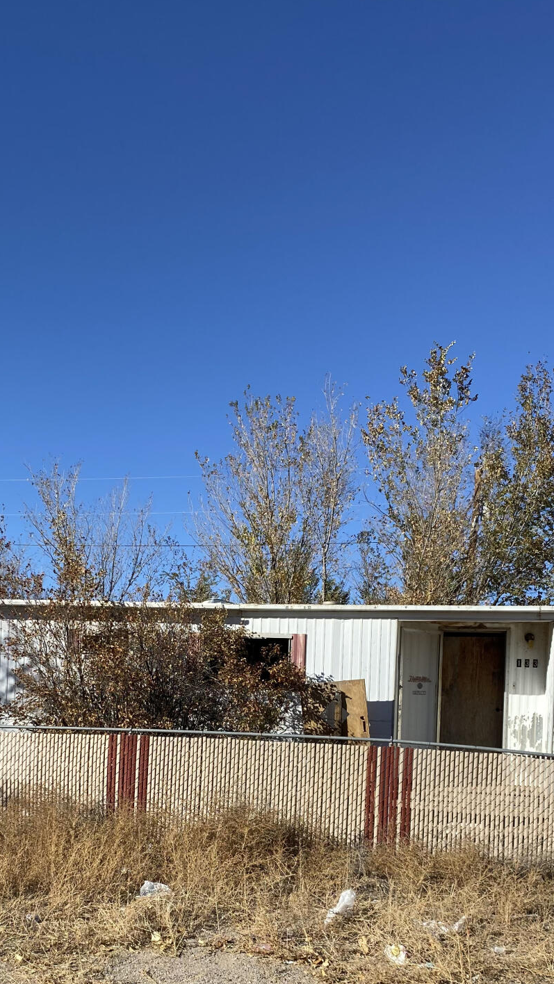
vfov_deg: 49.3
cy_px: 685
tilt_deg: +0.7
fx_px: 1044
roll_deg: -0.6
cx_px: 191
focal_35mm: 40
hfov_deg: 29.5
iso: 32
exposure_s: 1/2817
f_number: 1.8
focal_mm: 4.25
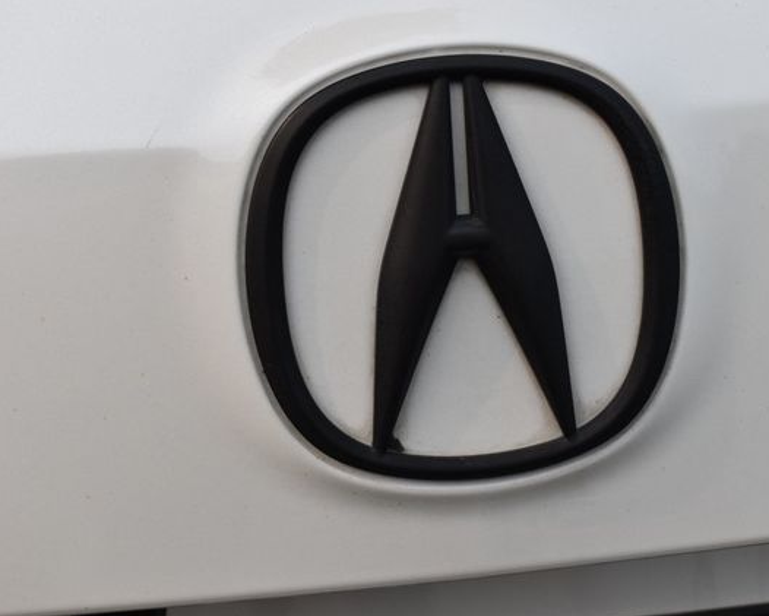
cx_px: 455
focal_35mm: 65
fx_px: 1480
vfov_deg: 23.5
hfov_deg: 29.1
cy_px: 310
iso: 200
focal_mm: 38
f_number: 8
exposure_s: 1/500
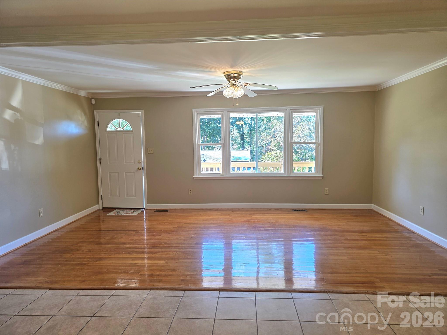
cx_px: 224
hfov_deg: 73.9
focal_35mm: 23
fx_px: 297
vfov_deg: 58.9
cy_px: 168
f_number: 1.7
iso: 80
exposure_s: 1/120
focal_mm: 6.3
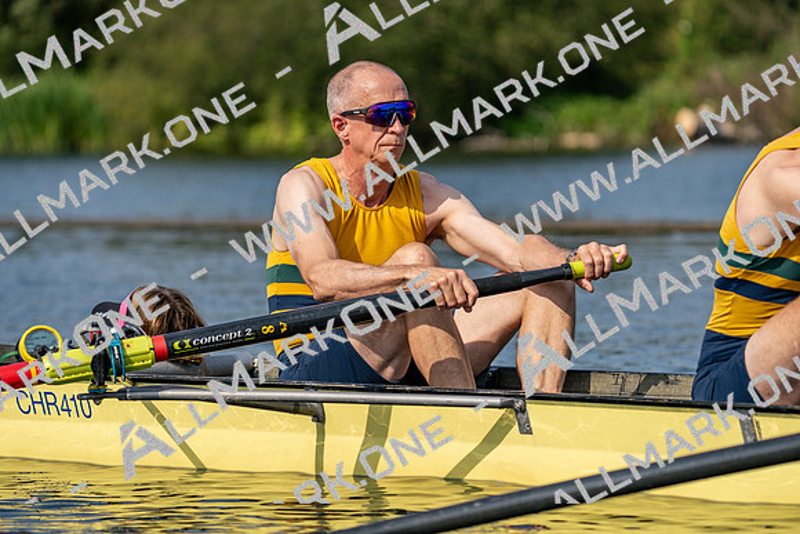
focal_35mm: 259
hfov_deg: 7.9
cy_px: 267
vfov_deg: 5.3
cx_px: 400
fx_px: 5757
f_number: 5.6
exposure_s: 1/1600
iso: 200
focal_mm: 259
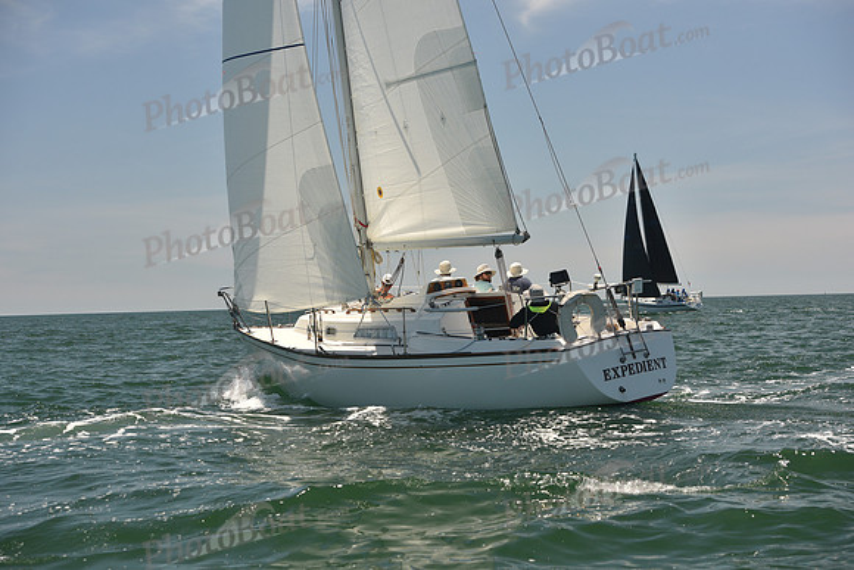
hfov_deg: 28.8
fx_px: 1661
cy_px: 285
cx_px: 427
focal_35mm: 70
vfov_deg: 19.5
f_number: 5.6
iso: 250
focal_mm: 70
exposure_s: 1/800
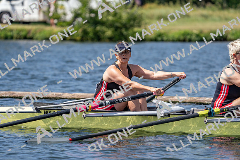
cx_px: 120
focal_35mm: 309
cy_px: 80
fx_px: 2060
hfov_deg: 6.7
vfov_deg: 4.5
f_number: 6.3
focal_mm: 309
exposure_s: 1/2000
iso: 250
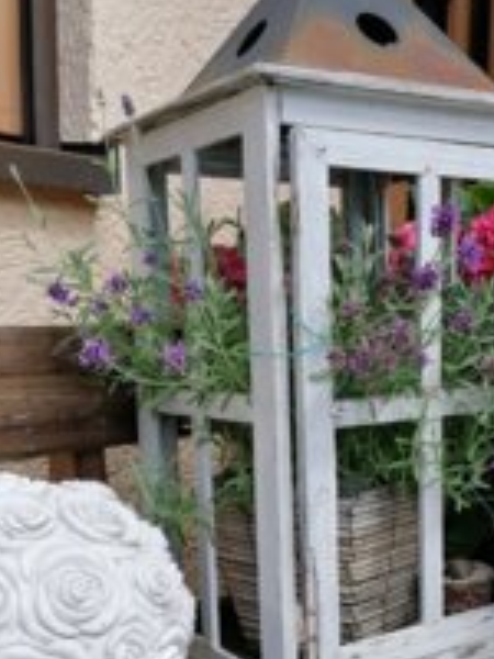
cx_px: 362
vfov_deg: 35.2
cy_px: 435
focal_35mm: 54
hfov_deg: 26.7
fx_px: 1028
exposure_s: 1/738
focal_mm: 4.75
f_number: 1.8
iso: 50
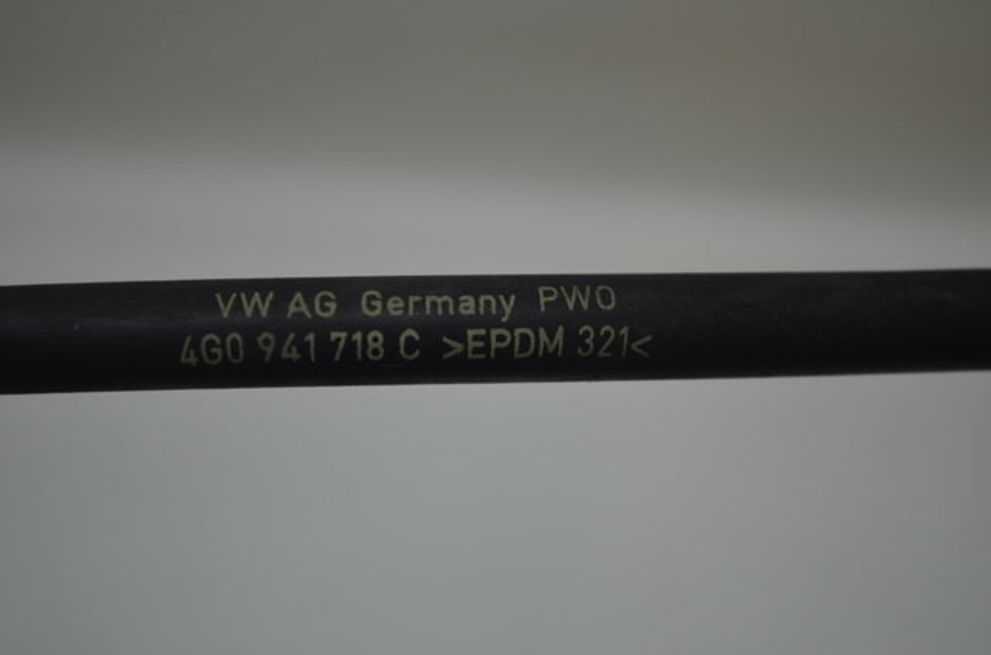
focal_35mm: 82
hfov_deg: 24.7
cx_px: 496
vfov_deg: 16.5
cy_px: 328
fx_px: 2265
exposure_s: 1/60
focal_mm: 55
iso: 500
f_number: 5.6
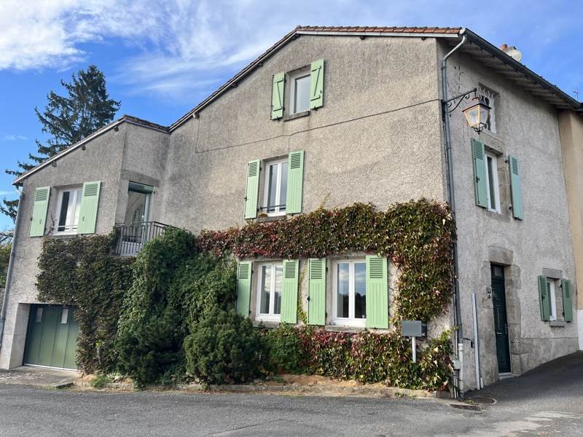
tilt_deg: +11.7
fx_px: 438
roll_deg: -2.0
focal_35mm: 26
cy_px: 218
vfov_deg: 53.1
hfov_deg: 67.3
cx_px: 292
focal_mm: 5.1
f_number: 1.6
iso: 50
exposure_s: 1/1266
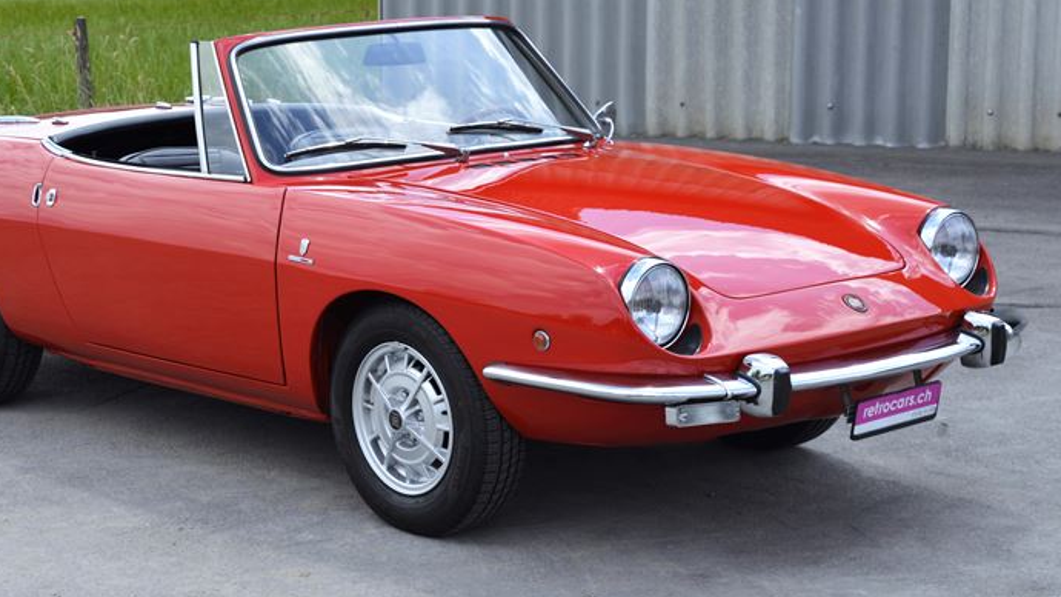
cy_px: 232
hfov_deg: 26.5
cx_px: 407
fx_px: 2251
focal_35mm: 80
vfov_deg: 15.1
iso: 160
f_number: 8
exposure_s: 1/250
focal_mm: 55
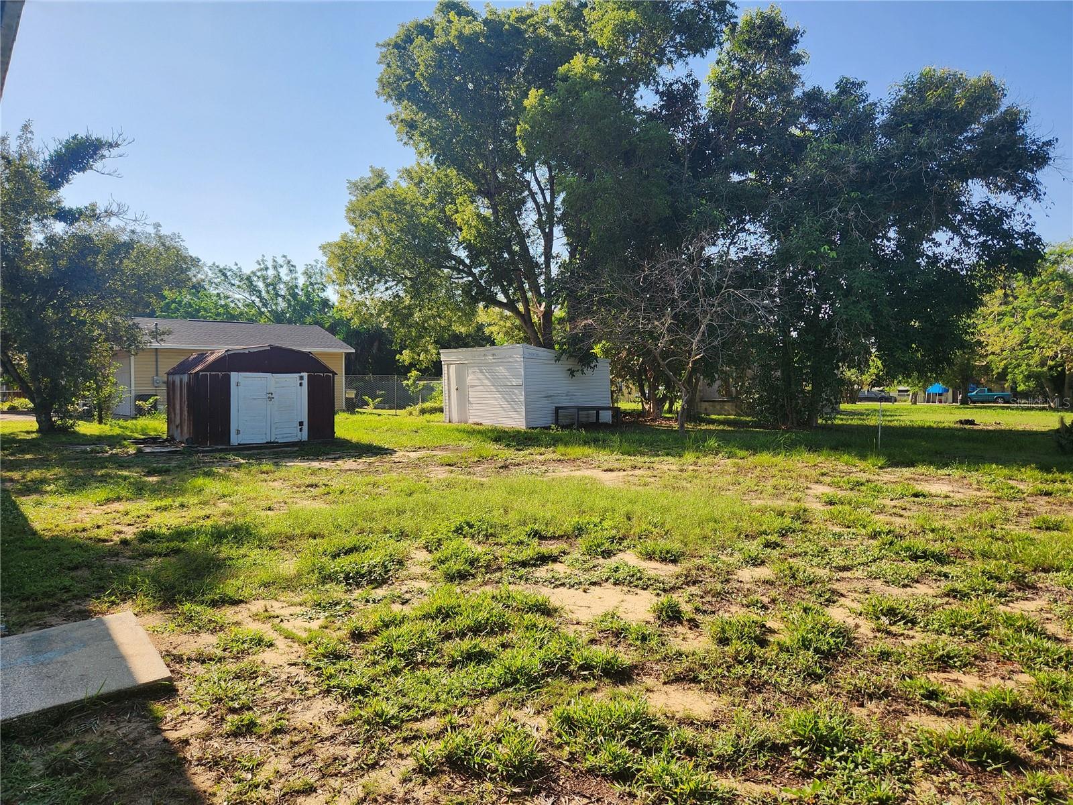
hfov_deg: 73.9
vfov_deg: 58.9
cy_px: 402
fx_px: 713
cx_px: 536
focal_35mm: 23
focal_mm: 5.4
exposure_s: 1/1276
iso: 20
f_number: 1.8
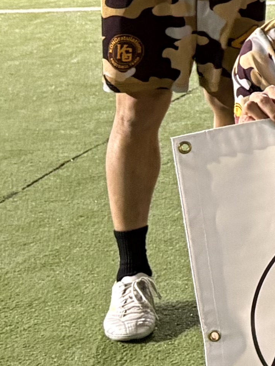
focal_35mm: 155
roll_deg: +1.2
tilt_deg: -4.0
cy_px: -124
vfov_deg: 12.3
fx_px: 1641
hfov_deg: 8.2
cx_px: 819
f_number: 1.6
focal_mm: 5.96
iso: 400
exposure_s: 1/33
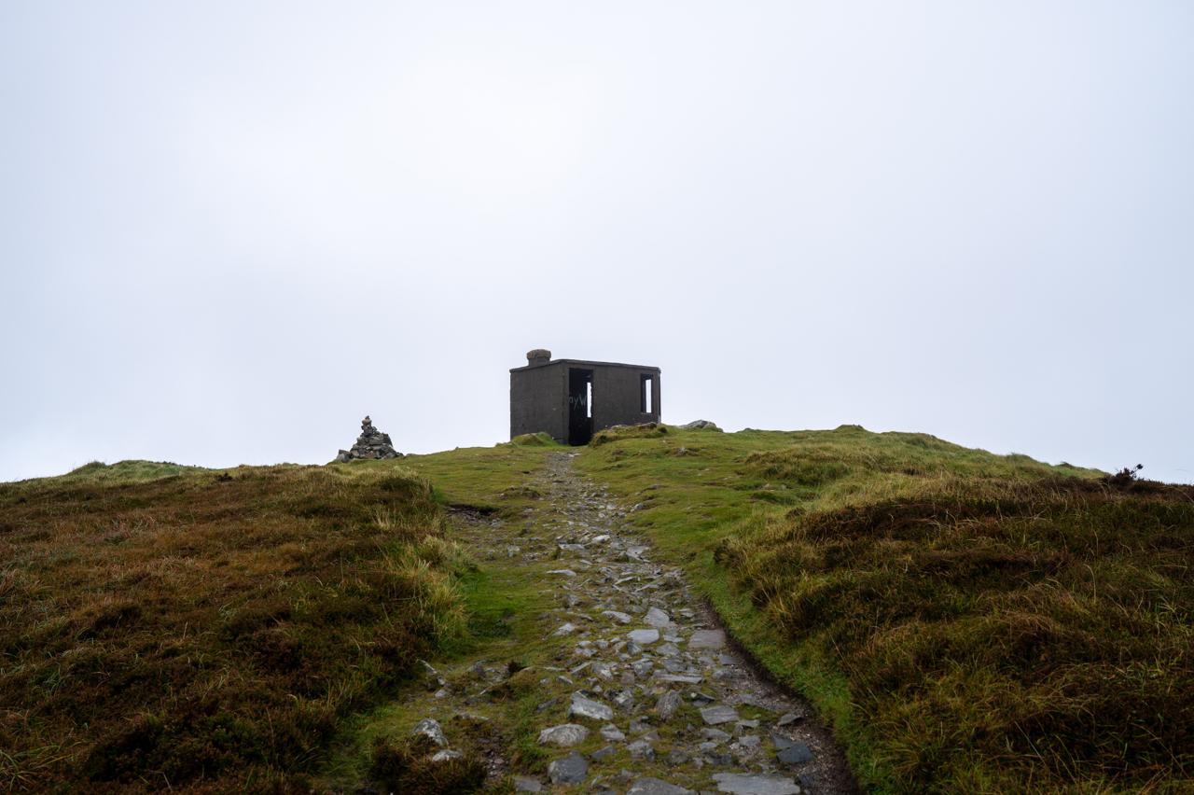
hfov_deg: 62.0
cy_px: 398
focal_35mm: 30
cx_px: 597
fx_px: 994
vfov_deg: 43.6
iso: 125
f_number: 3.2
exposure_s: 1/320
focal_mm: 20
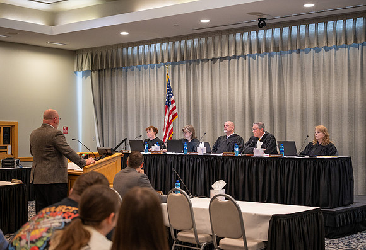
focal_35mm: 55
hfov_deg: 35.9
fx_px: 565
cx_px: 188
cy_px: 125
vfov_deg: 25.0
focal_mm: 53
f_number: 2.8
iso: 2000
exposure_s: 1/200
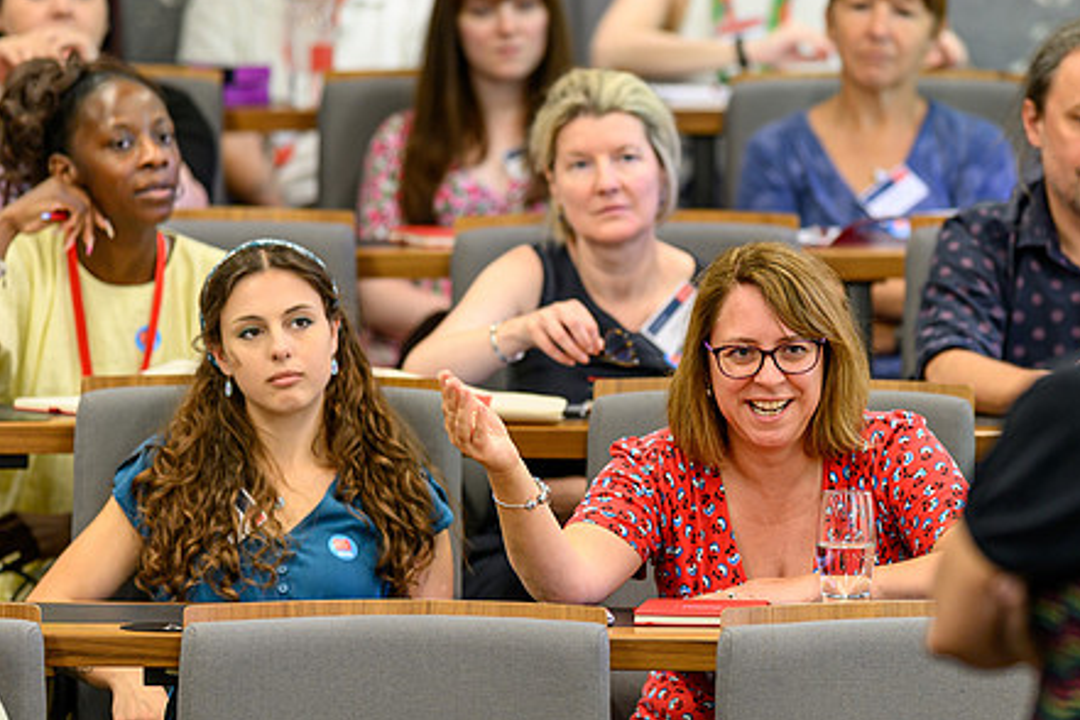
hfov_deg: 7.7
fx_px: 7979
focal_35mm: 266
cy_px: 324
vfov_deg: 5.2
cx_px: 688
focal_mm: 135
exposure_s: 1/200
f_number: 1.8
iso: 560
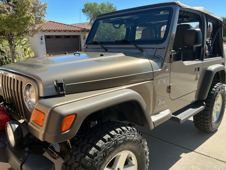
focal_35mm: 29
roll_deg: +0.7
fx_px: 189
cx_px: 113
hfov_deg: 61.7
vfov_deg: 48.2
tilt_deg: -14.3
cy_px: 85
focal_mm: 3
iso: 25
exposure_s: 1/674
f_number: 1.8
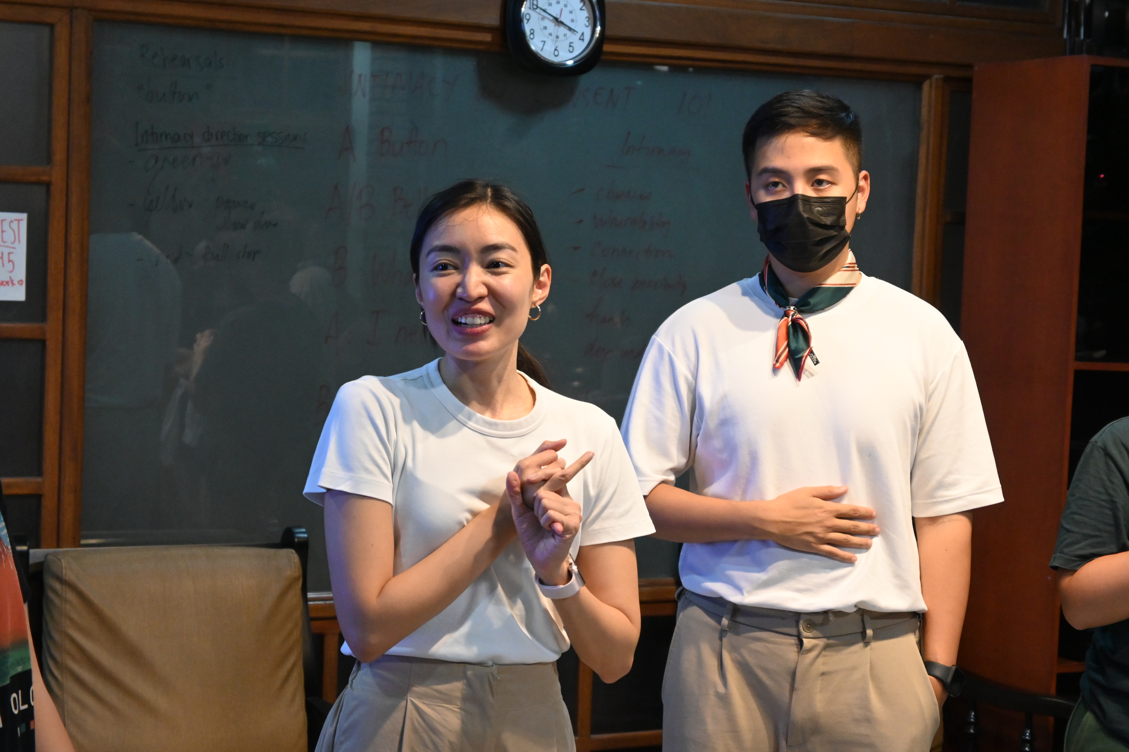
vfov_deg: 18.2
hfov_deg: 27.0
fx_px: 2352
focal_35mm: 75
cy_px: 376
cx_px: 564
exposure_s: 1/80
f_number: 6.3
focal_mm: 50
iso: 3200
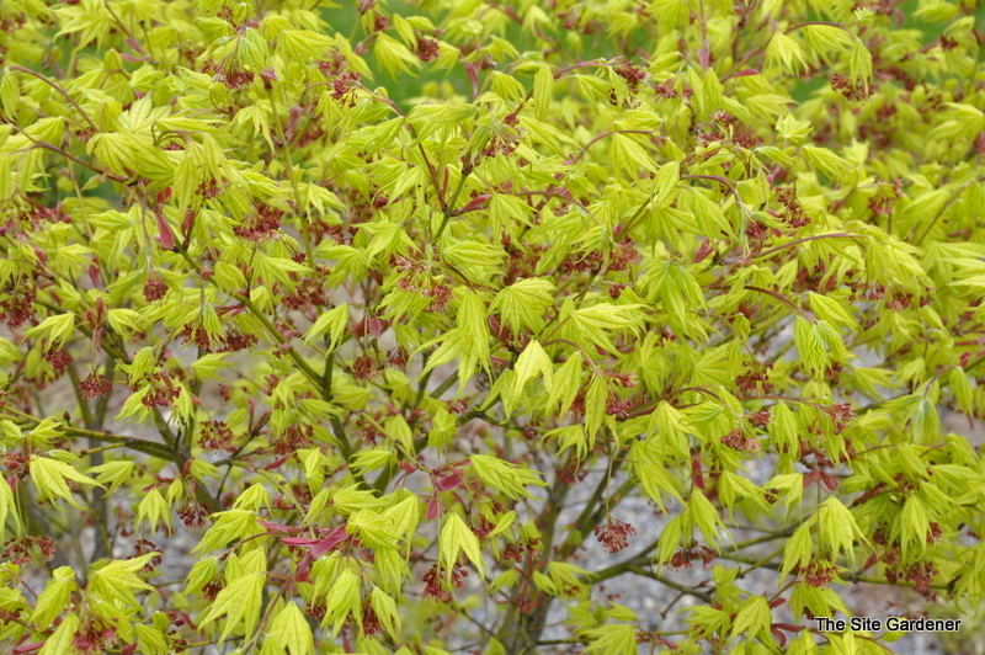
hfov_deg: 29.9
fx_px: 1845
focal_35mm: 68
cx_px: 492
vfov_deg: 20.1
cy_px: 328
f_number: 10
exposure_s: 1/100
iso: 200
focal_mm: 45
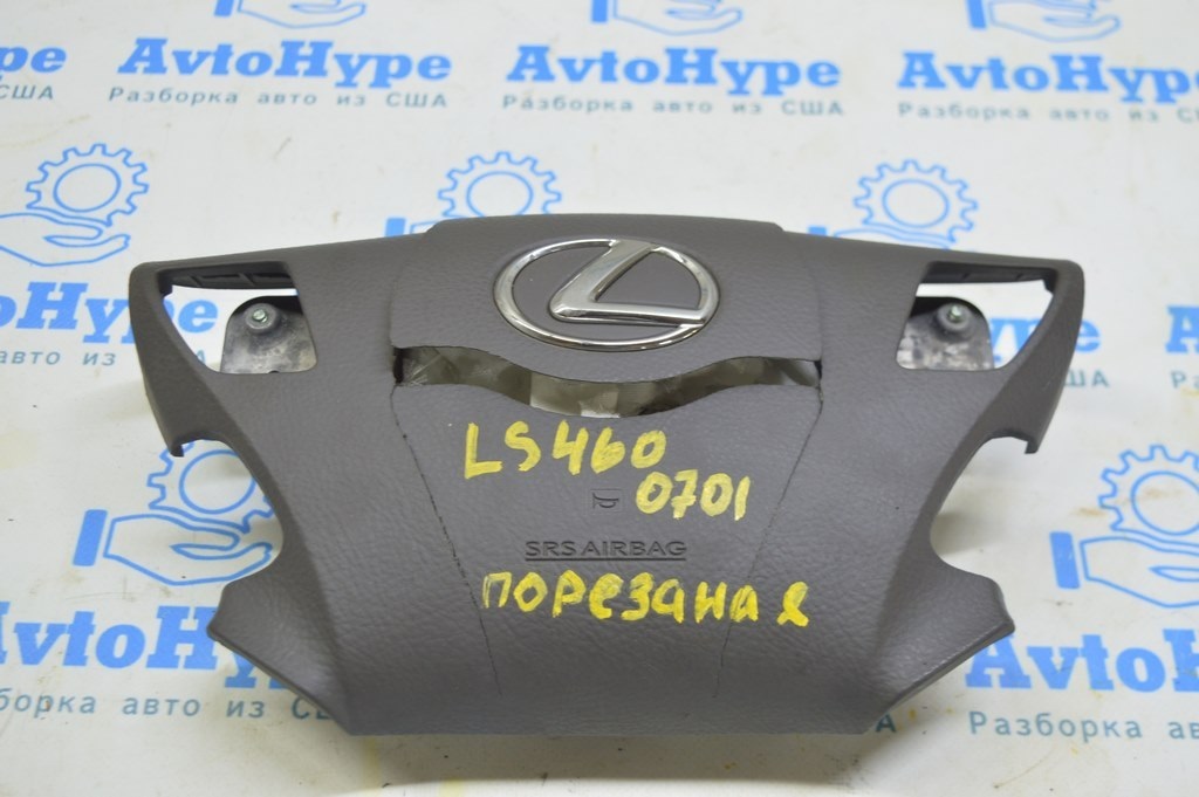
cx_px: 600
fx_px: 1597
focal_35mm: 48
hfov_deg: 41.1
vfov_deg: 28.0
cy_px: 398
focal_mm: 32
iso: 400
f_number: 5.6
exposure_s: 1/20
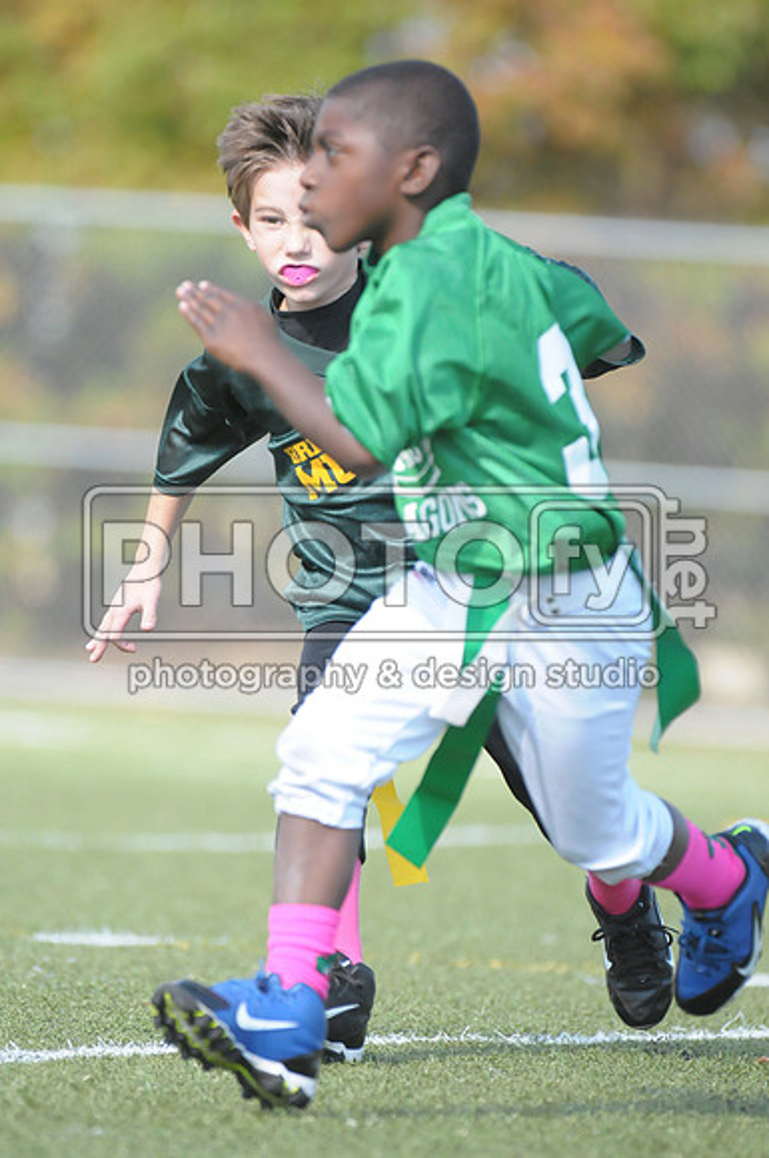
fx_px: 13979
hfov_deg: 3.2
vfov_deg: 4.7
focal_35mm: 435
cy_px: 579
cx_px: 384
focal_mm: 290
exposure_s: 1/3200
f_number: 4
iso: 1600
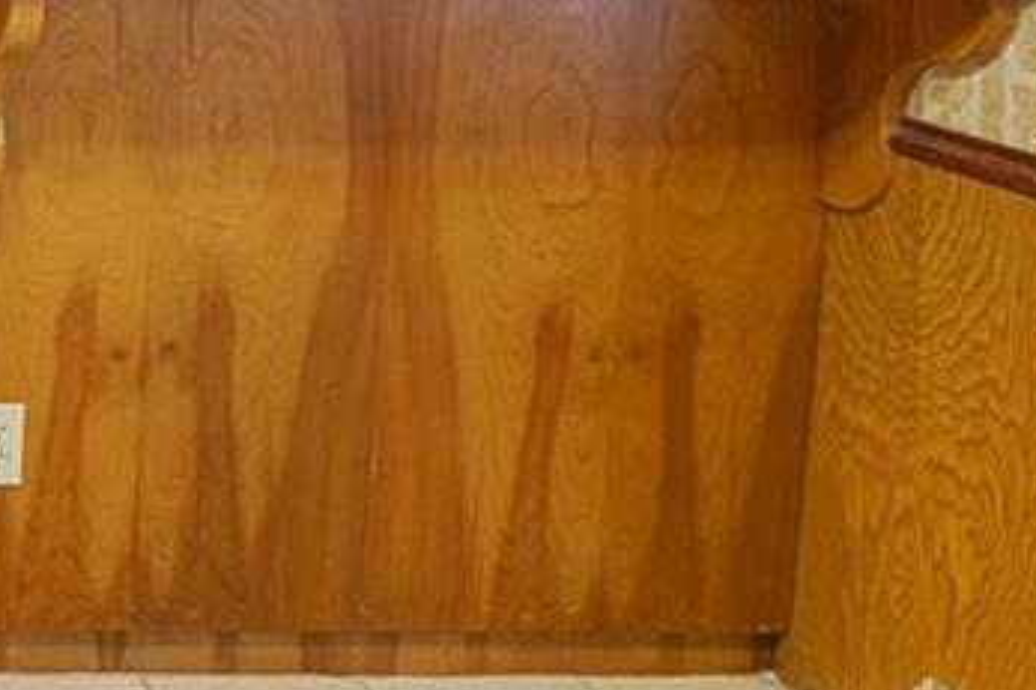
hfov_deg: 25.7
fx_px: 1783
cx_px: -448
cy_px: -227
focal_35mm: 62
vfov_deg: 20.0
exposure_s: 1/1.67
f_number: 5
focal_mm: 21
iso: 500
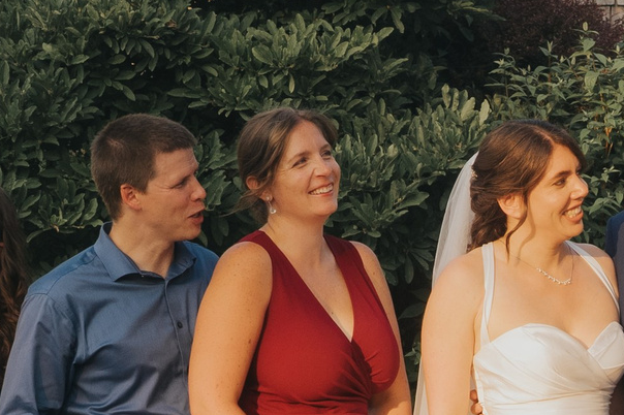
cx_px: 555
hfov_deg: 13.6
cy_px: 482
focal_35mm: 150
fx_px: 2598
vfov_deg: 9.0
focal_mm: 17
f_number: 5
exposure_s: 1/200
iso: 200
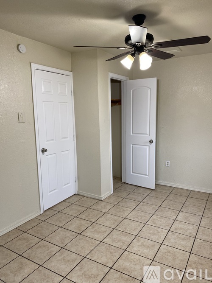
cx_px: 106
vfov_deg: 67.3
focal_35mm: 26
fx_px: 212
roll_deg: +1.9
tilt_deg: -9.3
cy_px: 142
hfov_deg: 53.0
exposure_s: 1/60
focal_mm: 4.25
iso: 64
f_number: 1.8
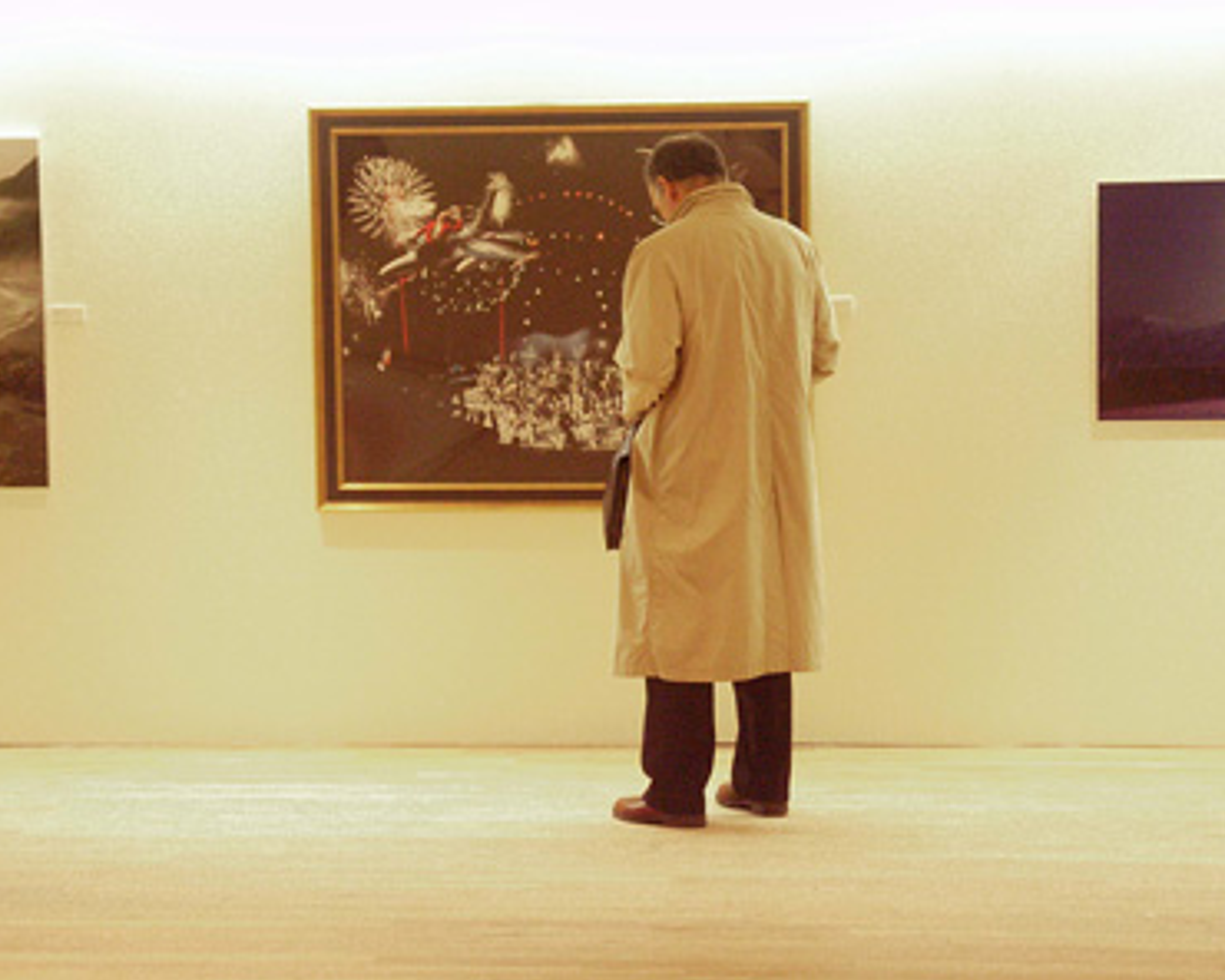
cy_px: 487
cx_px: 603
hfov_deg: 16.6
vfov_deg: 13.3
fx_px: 4206
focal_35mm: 116
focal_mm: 28.4
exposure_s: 1/30
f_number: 3.2
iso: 800
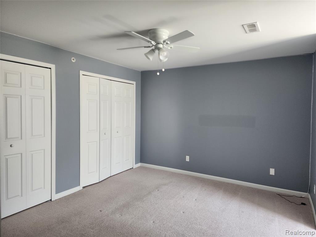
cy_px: 118
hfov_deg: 73.9
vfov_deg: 58.9
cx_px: 158
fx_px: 210
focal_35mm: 23
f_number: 1.8
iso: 200
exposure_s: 1/180
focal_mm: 6.4
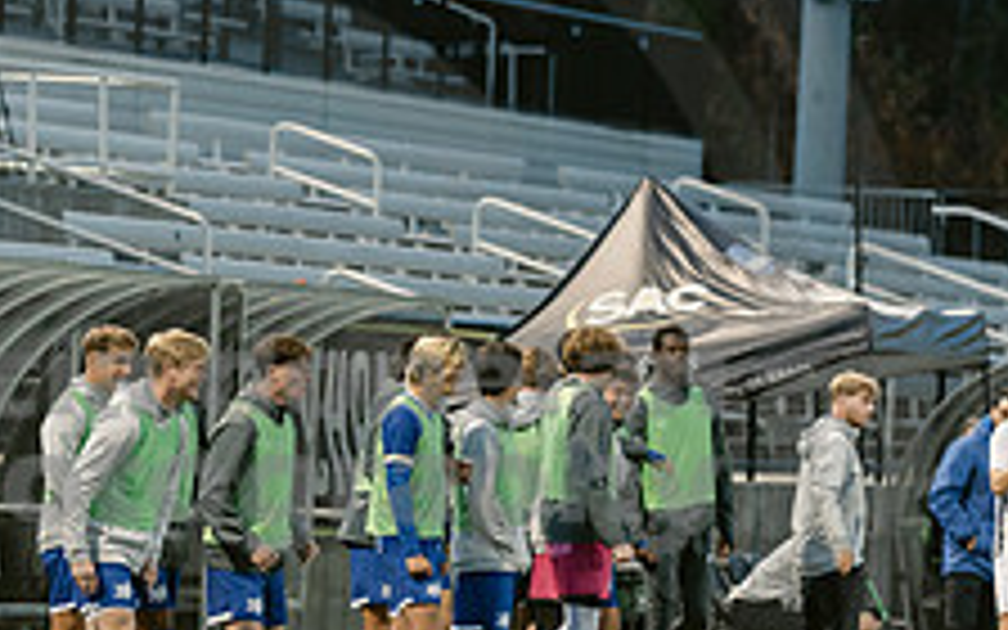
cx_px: 135
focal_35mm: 357
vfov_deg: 3.7
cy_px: 425
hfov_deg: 5.9
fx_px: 9807
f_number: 2.8
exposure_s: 1/250
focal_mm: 135
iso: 1600
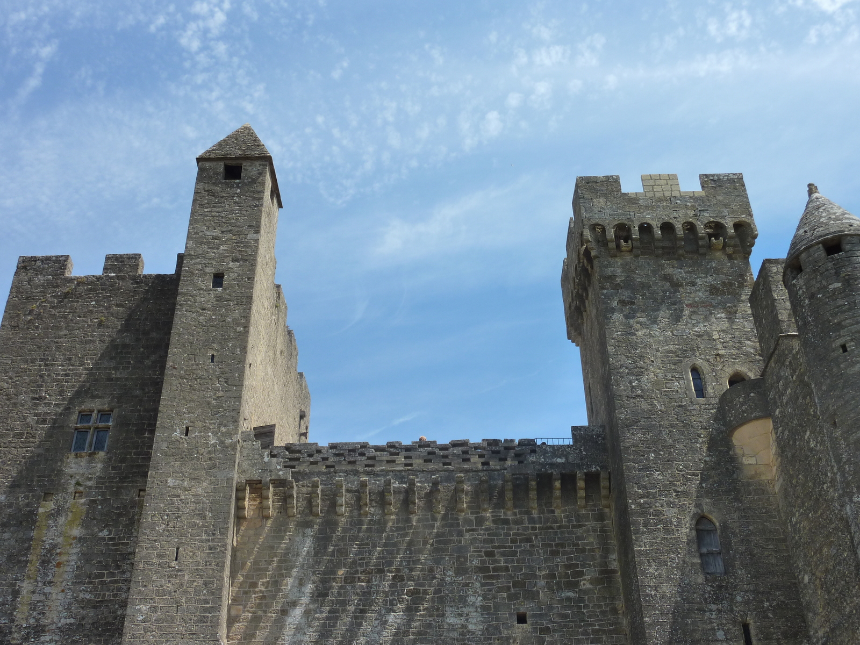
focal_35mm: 40
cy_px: 322
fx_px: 994
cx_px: 430
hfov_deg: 46.8
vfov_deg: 36.0
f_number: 4.5
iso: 125
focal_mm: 6.5
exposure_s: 1/500
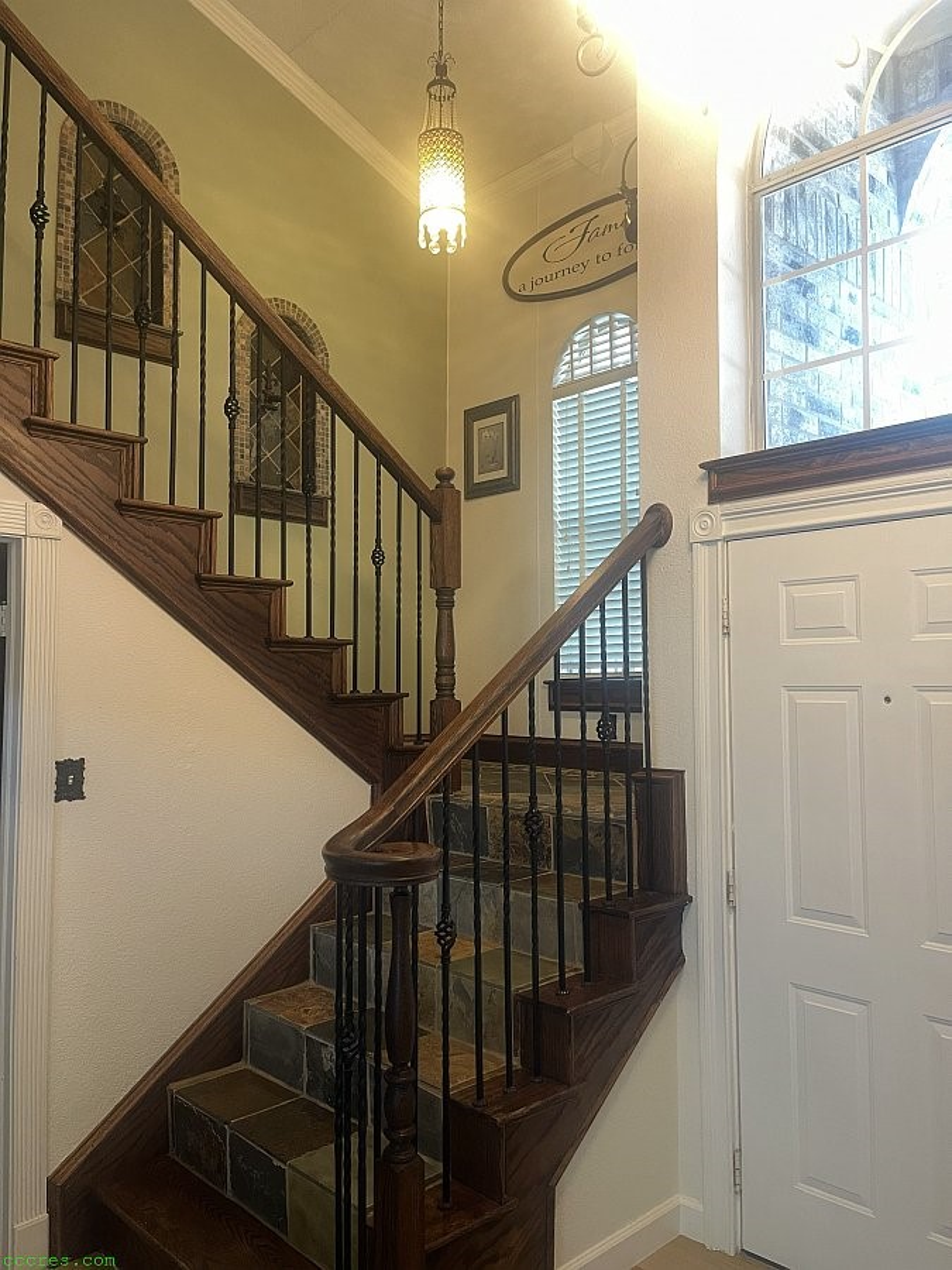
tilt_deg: +2.6
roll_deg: +0.2
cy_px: 635
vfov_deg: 69.4
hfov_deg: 54.9
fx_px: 917
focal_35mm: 25
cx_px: 476
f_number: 1.6
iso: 250
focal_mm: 5.1
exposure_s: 1/60
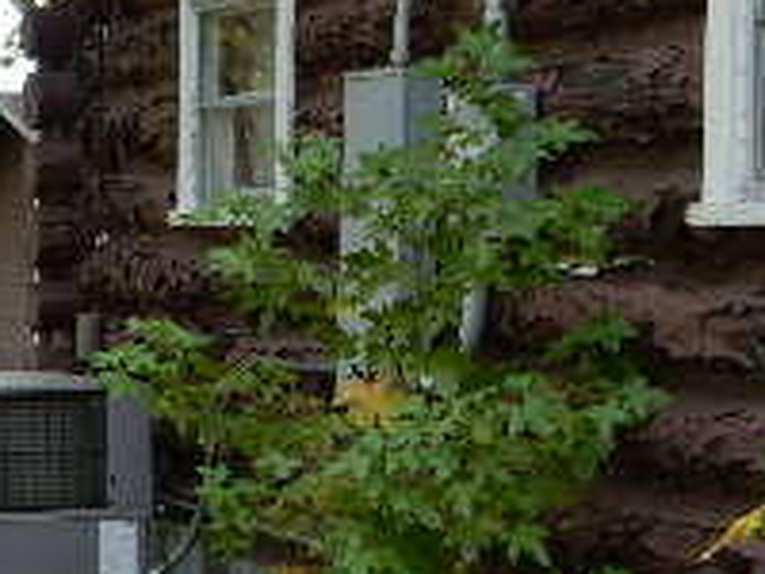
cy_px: 383
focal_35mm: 115
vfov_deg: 12.9
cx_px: -50
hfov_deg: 16.7
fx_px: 2541
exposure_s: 1/200
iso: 125
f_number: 4
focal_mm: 6.4
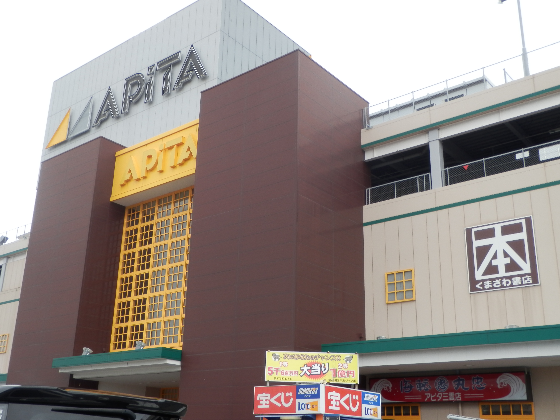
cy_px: 210
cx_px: 280
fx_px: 712
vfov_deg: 32.9
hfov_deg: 42.9
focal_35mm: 44
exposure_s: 1/160
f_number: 4.2
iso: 80
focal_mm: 7.9
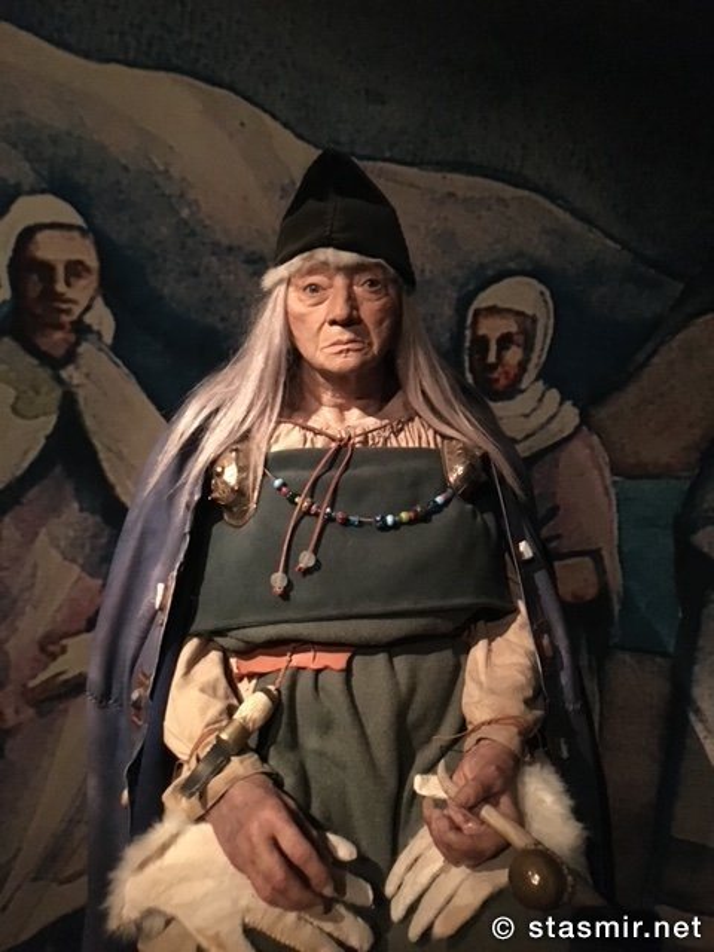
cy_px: 476
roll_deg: -0.2
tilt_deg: -8.9
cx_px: 357
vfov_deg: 61.7
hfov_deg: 48.2
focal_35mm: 29
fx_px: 798
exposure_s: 1/17
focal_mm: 4.15
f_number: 2.2
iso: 1250
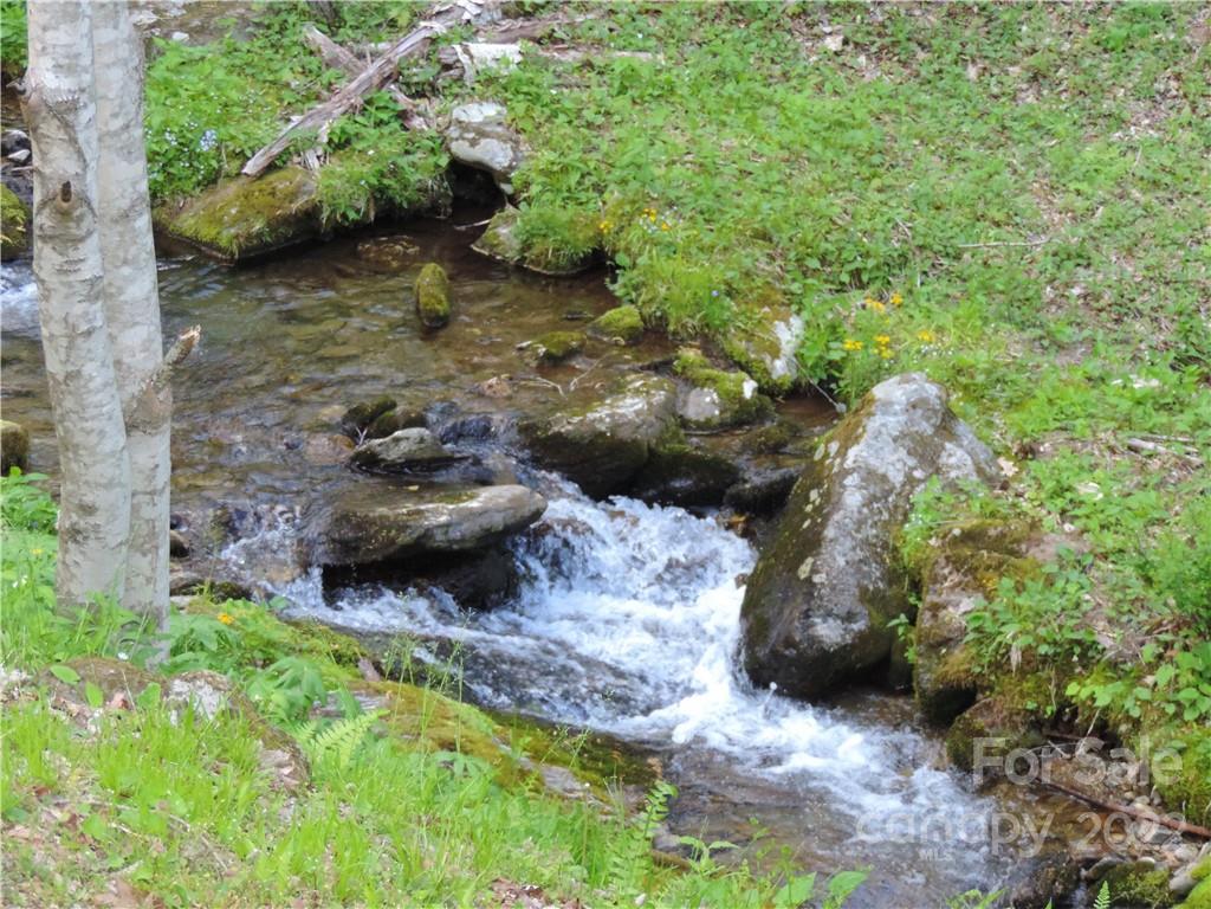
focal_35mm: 135
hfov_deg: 14.6
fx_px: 4723
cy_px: 454
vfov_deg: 11.0
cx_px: 606
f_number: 4.3
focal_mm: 24
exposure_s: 1/200
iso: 800
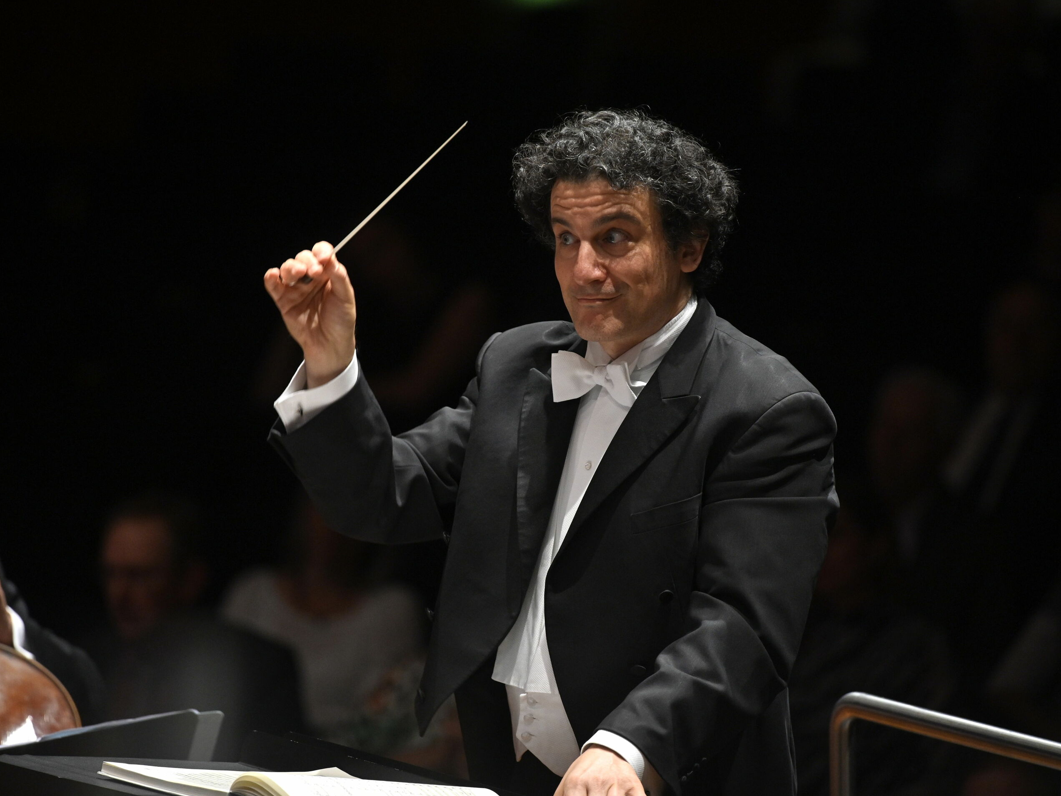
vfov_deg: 4.6
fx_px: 9992
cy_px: 399
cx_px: 547
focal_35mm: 326
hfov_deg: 6.1
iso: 3200
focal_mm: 300
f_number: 4.5
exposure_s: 1/250
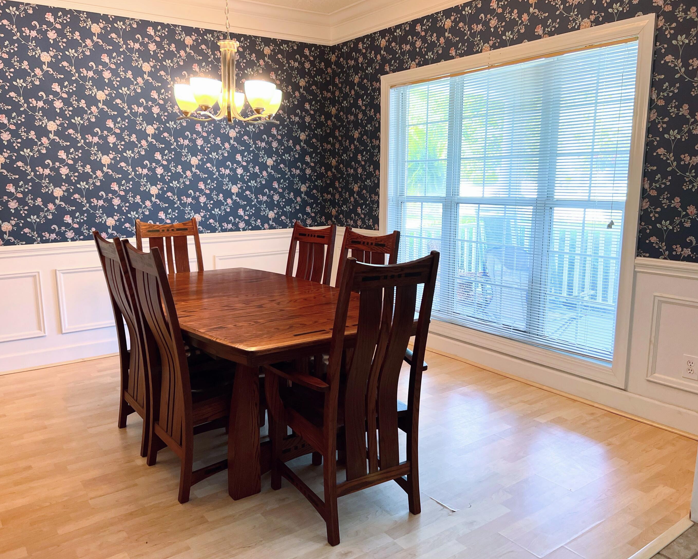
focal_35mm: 28
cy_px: 275
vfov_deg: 51.5
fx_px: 578
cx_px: 320
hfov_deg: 62.1
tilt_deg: -10.3
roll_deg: +0.9
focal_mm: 5.7
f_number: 1.5
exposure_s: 1/120
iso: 125
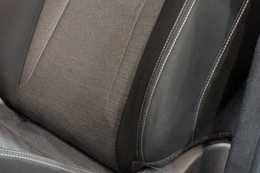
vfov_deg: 25.3
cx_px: -129
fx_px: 375
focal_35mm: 52
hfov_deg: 27.1
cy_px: 24
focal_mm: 1.83
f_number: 2.2
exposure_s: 1/30
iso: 73
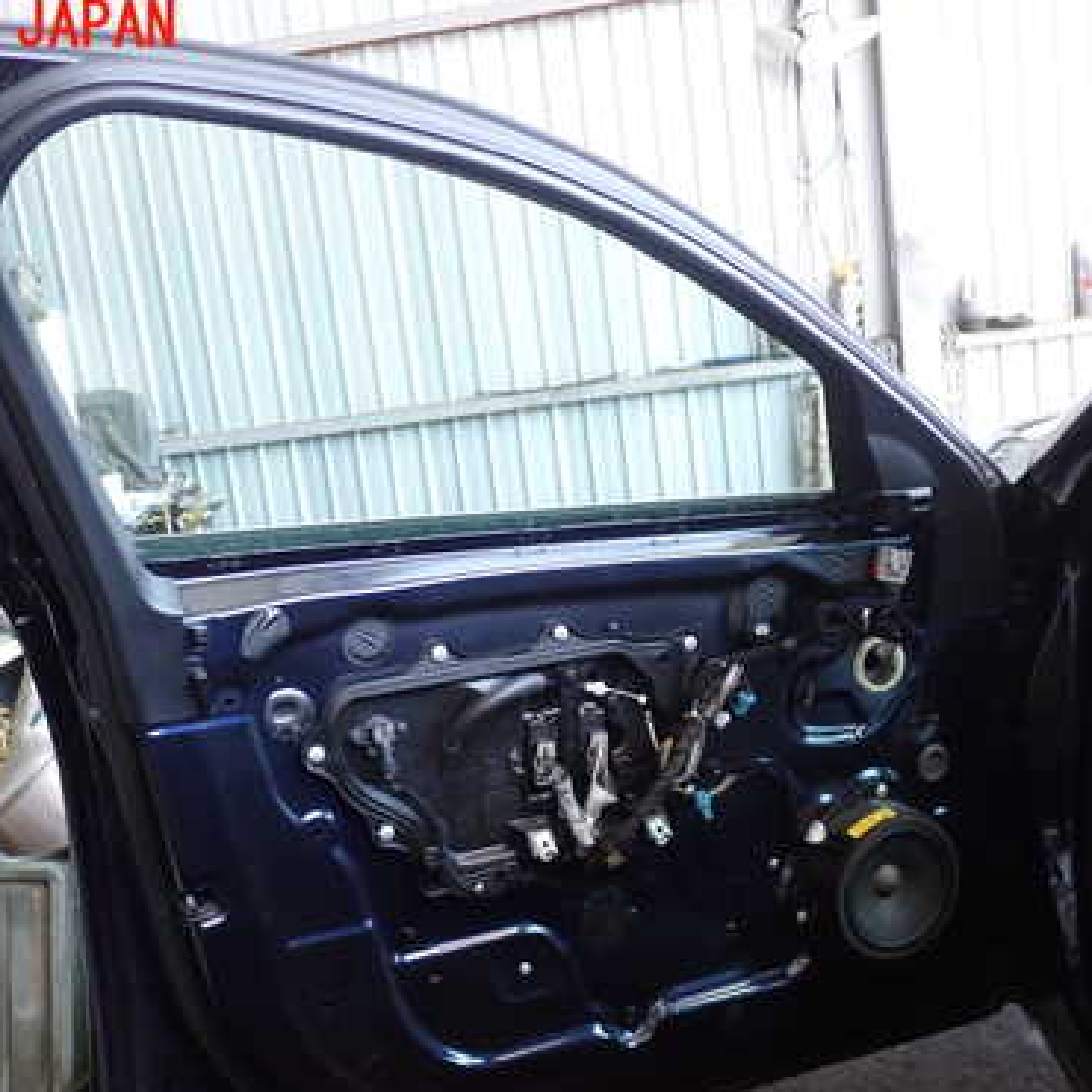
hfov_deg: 39.2
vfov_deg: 39.0
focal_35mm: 43
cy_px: 655
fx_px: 1535
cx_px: 525
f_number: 2.3
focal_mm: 5.4
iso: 200
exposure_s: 1/60
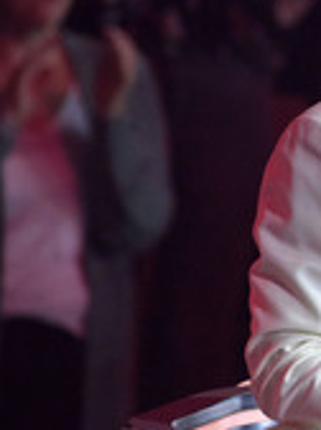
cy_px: 181
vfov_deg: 1.9
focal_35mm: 1054
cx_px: 524
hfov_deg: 1.4
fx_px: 13082
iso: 12800
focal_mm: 410
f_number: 5.6
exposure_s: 1/400
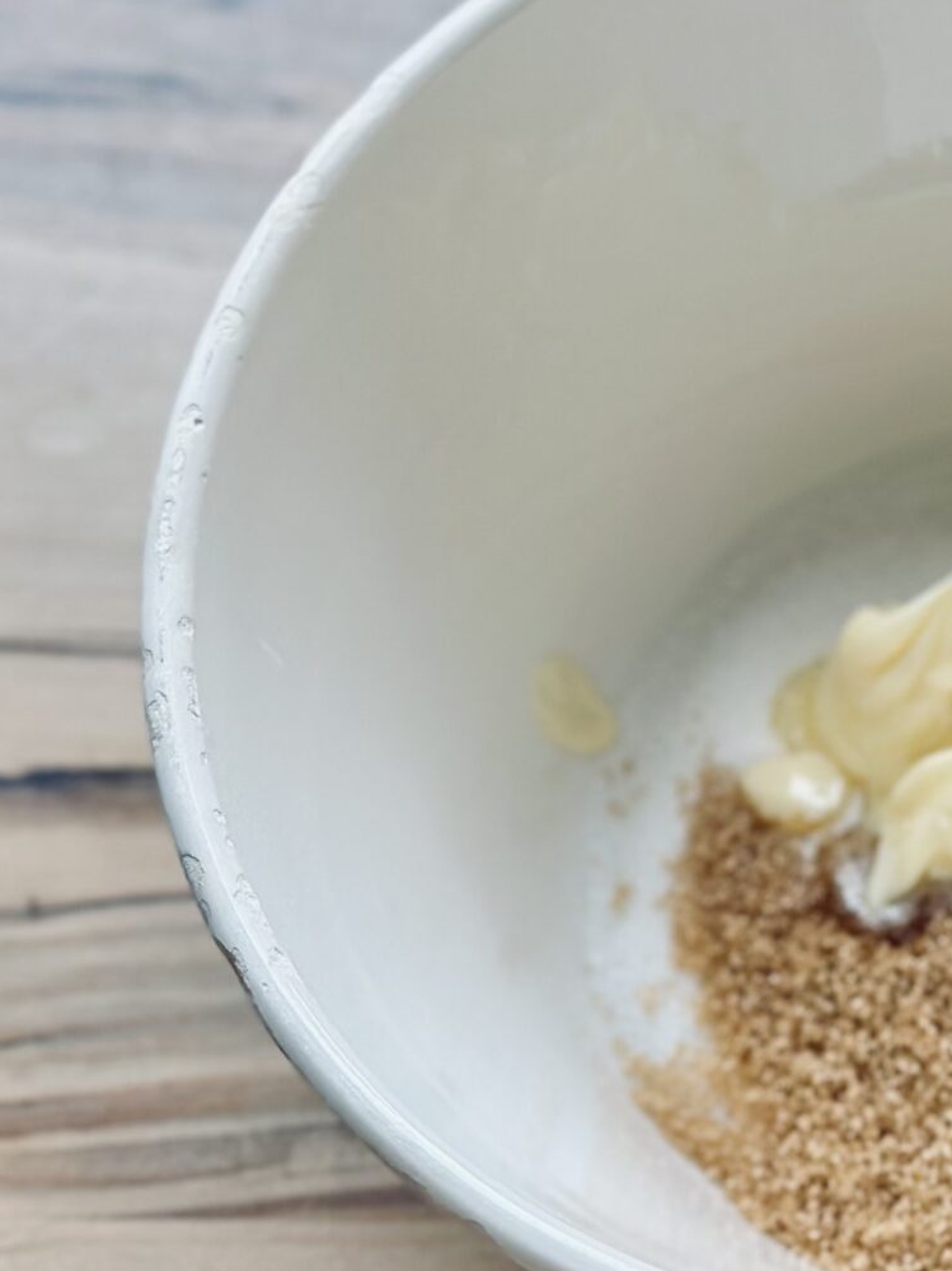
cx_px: 1010
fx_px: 4511
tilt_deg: -60.0
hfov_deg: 11.9
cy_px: 556
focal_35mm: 123
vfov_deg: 16.0
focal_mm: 6.86
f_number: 1.78
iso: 100
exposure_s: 1/172
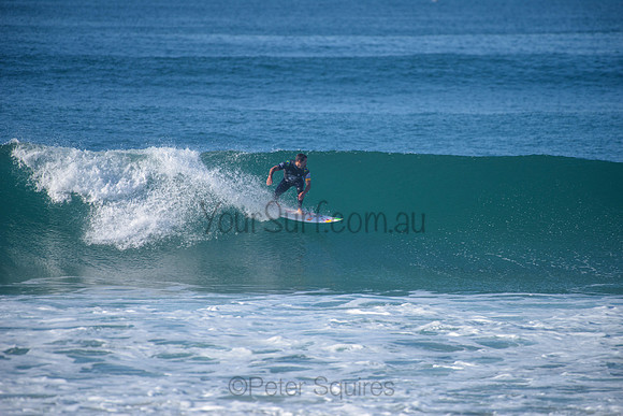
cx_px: 312
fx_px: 8654
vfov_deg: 2.8
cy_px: 208
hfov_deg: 4.1
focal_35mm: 500
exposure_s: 1/2000
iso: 220
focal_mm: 500
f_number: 5.6
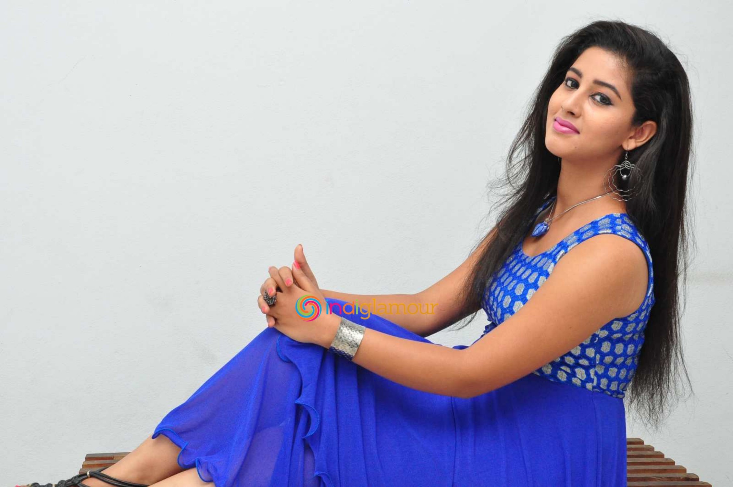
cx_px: 366
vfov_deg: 26.4
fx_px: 1037
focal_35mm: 51
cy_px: 244
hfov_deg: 38.9
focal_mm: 34
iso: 1600
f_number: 9
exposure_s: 1/125
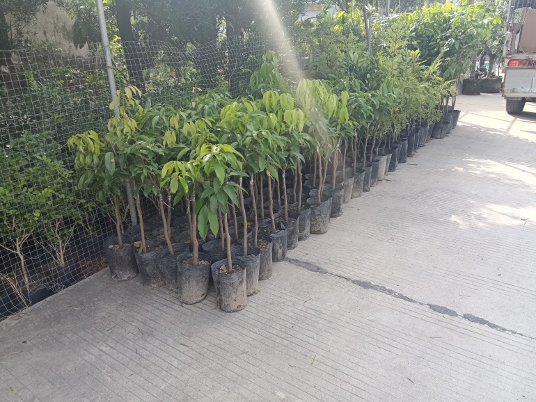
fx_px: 418
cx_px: 267
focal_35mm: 27
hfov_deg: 65.3
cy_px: 208
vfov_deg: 51.4
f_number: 1.8
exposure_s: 1/121
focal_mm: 4.05
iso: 102
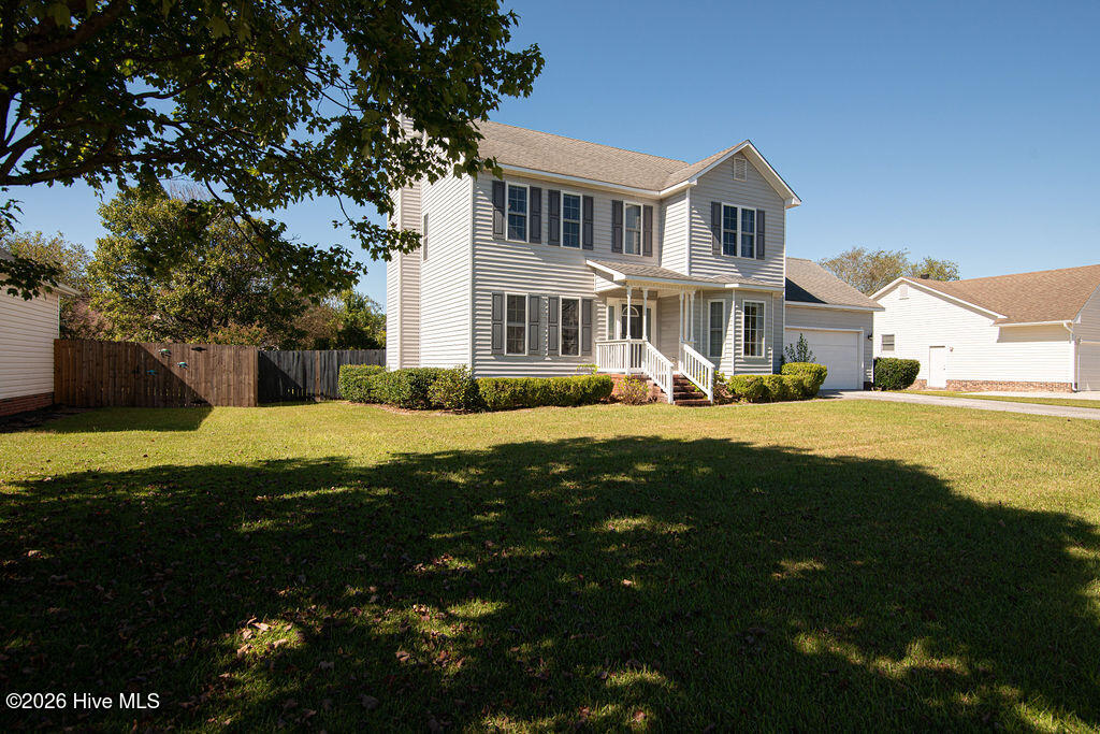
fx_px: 611
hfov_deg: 84.0
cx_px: 550
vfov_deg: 61.9
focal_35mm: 20
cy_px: 367
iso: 320
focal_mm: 20
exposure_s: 1/640
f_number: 7.1
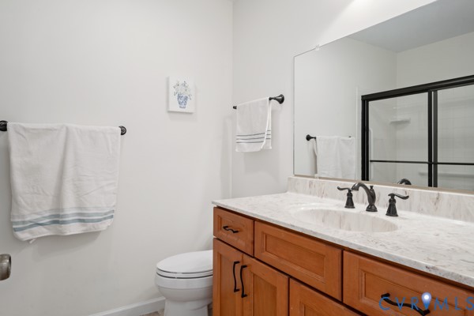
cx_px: 237
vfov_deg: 58.3
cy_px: 158
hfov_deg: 79.9
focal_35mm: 22
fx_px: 283
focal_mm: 21.5
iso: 320
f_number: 8
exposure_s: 1/2.5
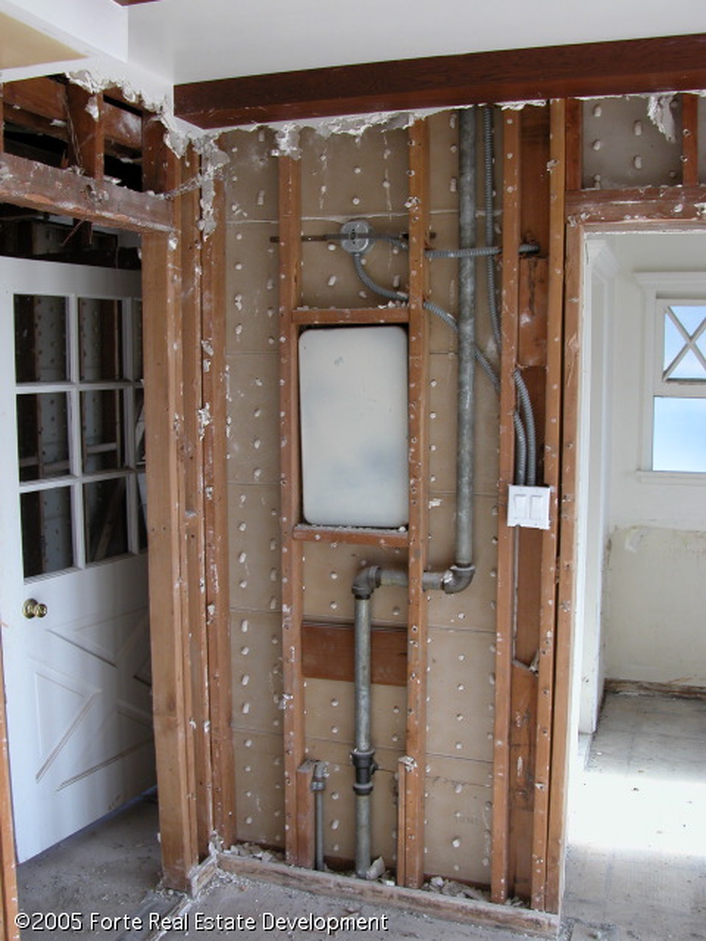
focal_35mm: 35
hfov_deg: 40.7
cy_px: 470
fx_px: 952
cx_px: 353
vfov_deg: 52.6
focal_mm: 8.9
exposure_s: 1/88.5
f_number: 3.5
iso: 100
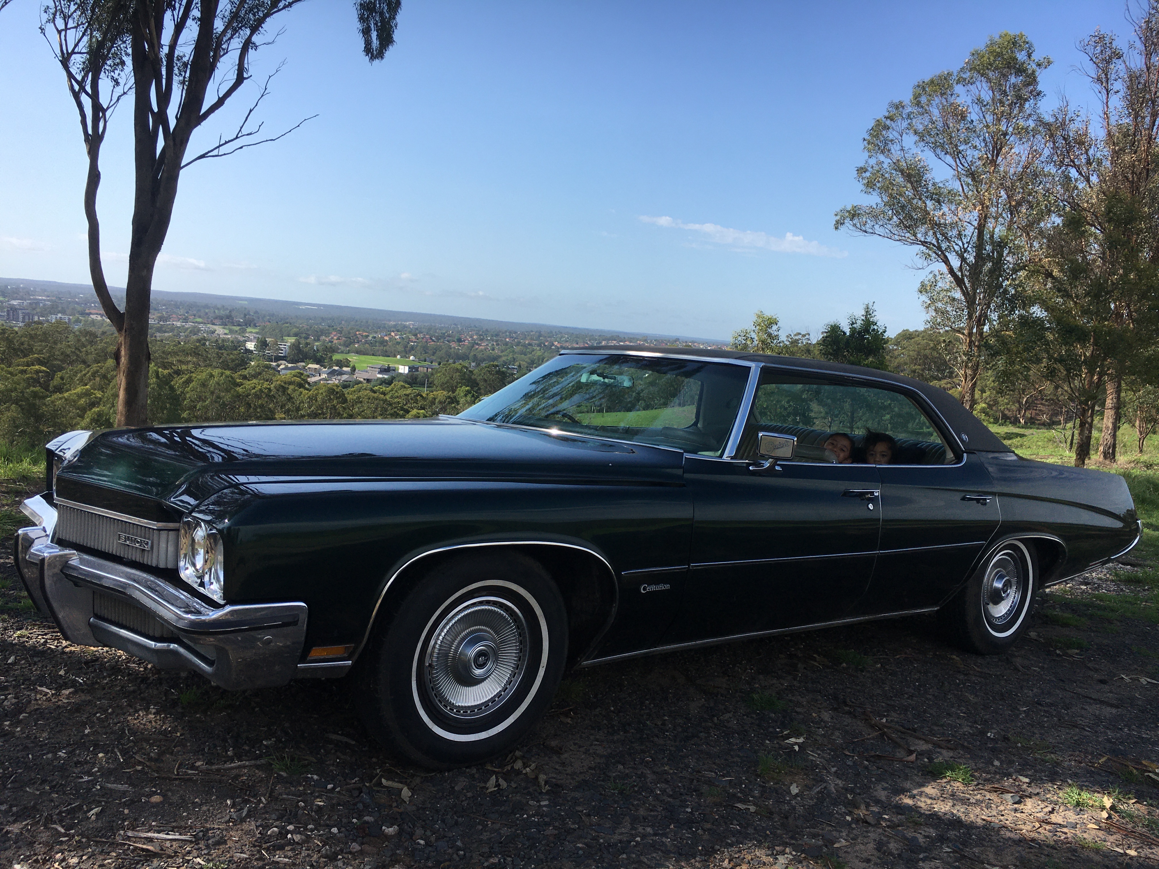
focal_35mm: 29
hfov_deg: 61.7
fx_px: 971
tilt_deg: -4.0
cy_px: 434
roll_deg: -4.1
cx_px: 580
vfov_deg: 48.2
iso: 25
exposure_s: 1/1570
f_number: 2.2
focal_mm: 4.15
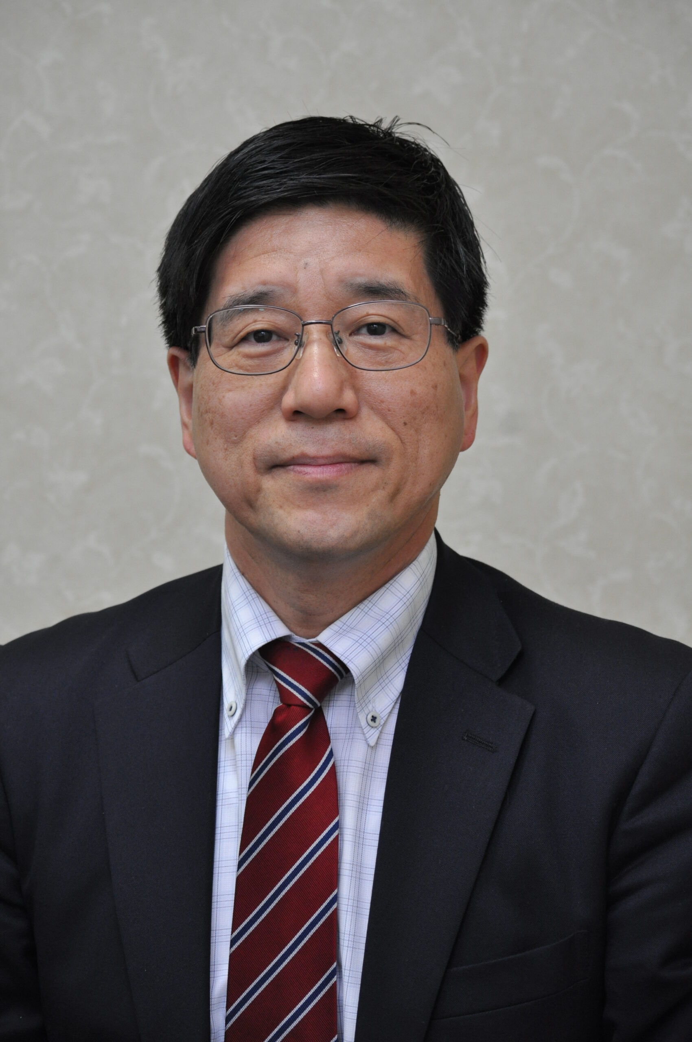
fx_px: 3035
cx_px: 346
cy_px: 521
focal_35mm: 105
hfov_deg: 13.0
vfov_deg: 19.5
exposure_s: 1/80
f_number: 6.3
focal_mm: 70
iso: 800
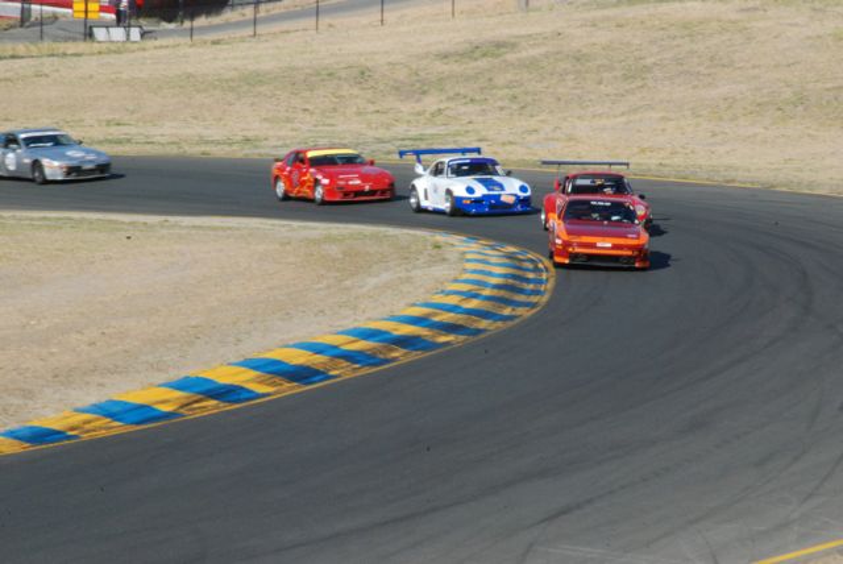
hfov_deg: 6.9
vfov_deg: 4.6
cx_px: 422
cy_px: 282
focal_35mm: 300
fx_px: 7031
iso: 1000
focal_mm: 200
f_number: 36
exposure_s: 1/100
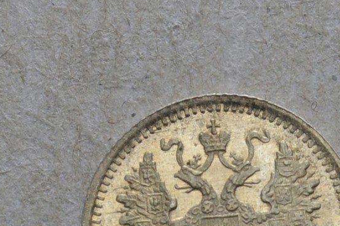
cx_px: 424
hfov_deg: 5.6
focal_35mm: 369
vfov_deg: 3.7
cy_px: 227
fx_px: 3487
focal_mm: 55
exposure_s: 1/250
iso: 400
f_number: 14
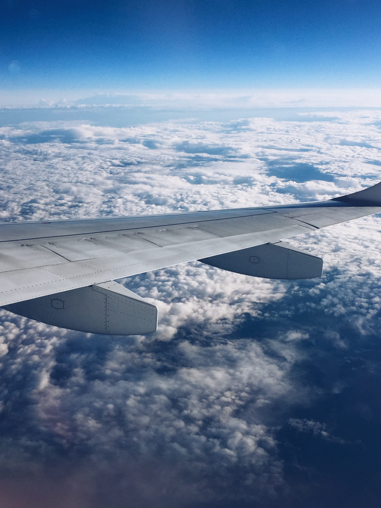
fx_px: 558
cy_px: 224
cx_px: 210
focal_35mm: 38
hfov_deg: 37.7
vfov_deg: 48.9
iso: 32
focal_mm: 4.15
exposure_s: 1/1364
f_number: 2.2
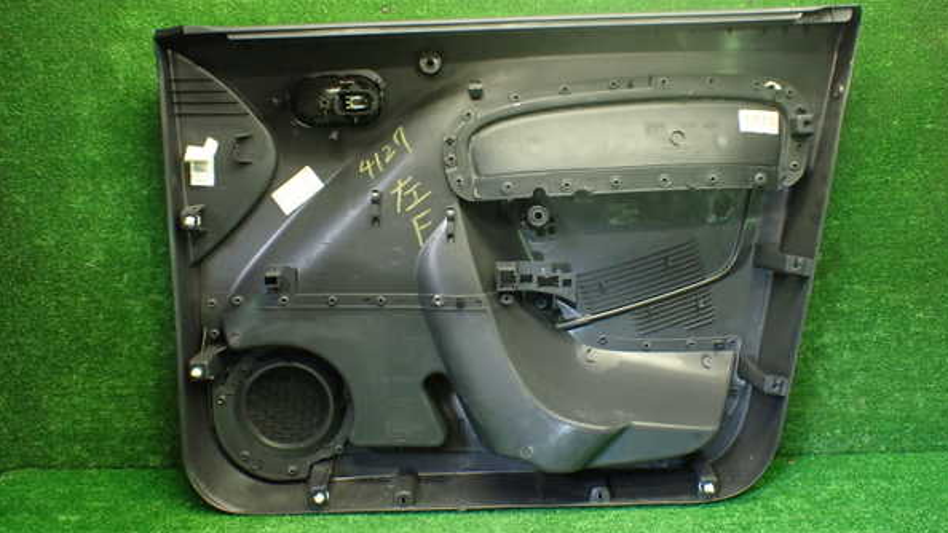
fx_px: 829
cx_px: 476
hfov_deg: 59.5
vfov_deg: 35.6
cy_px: 244
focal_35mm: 33
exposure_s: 1/80
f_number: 2.3
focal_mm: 5.4
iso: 800
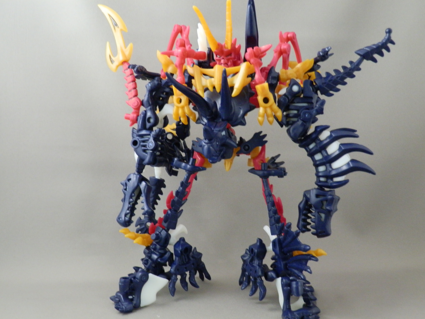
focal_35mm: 34
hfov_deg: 54.0
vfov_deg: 41.8
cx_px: 212
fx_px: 417
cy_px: 160
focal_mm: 6.17
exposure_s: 1/8
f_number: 3.5
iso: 250
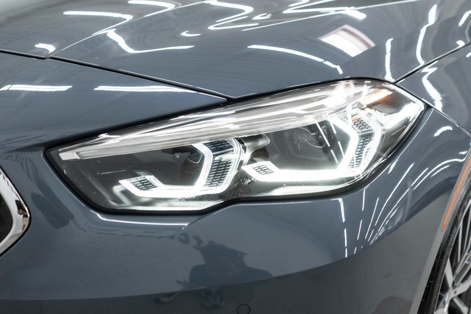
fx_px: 550
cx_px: 236
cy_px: 157
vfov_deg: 31.9
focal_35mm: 42
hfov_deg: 46.4
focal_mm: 28
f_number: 3.2
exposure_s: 1/50
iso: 250
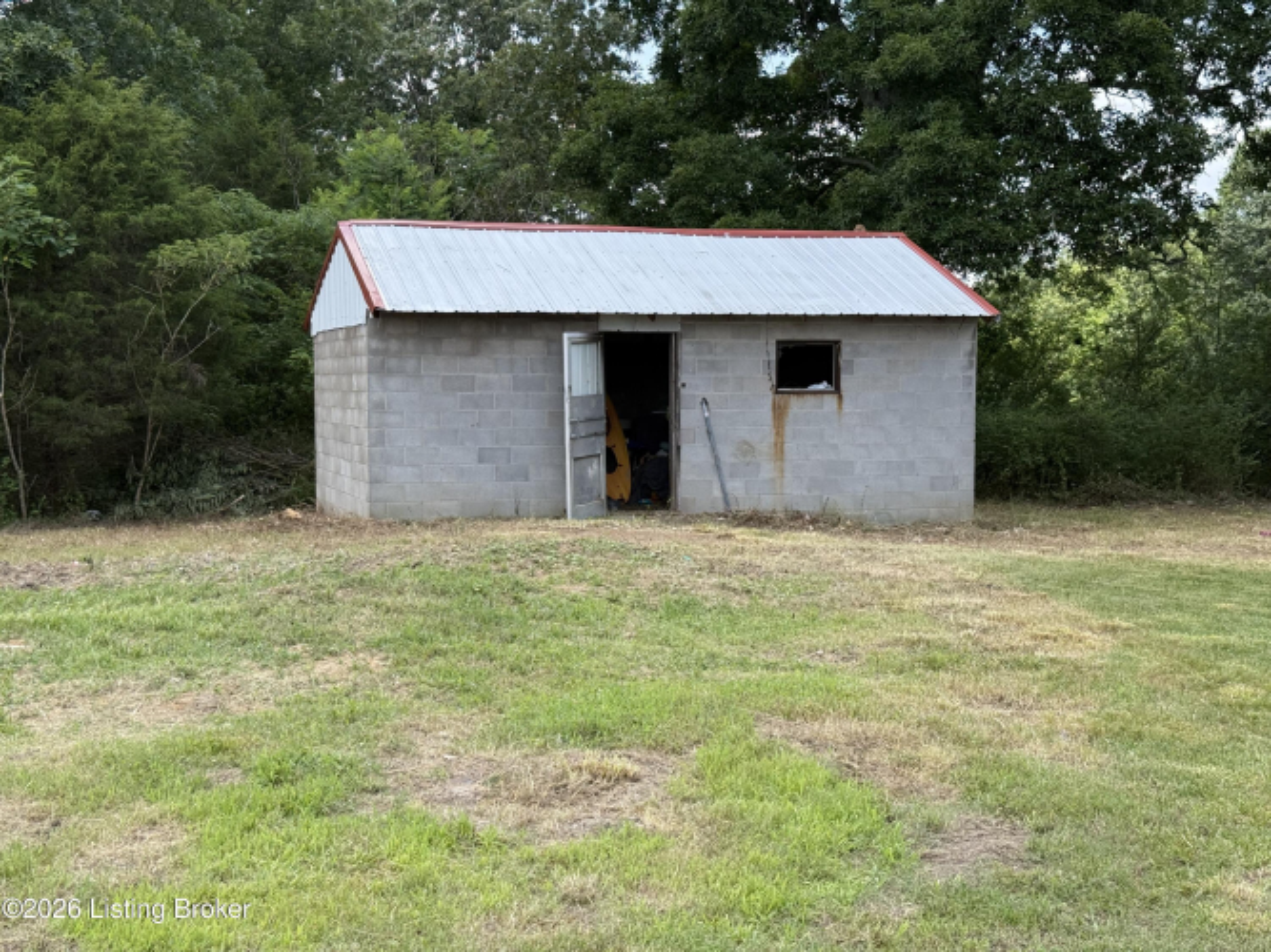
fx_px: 1762
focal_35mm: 48
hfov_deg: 39.7
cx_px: 636
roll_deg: -0.1
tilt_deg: -3.2
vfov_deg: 30.3
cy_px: 476
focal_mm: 6.76
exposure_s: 1/1264
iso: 80
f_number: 1.78
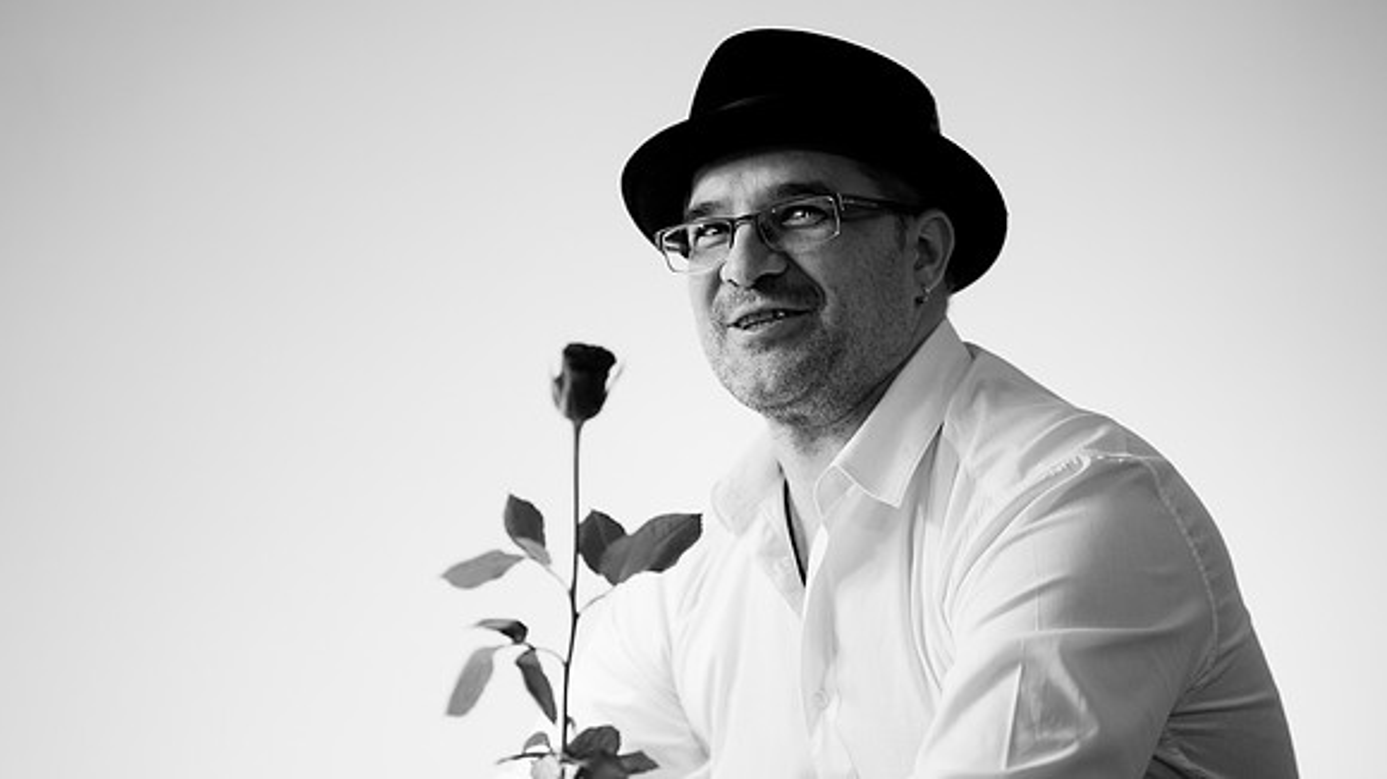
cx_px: 687
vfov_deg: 11.9
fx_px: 3740
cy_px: 419
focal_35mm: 102
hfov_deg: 21.0
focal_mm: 85
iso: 100
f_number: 1.8
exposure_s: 1/80
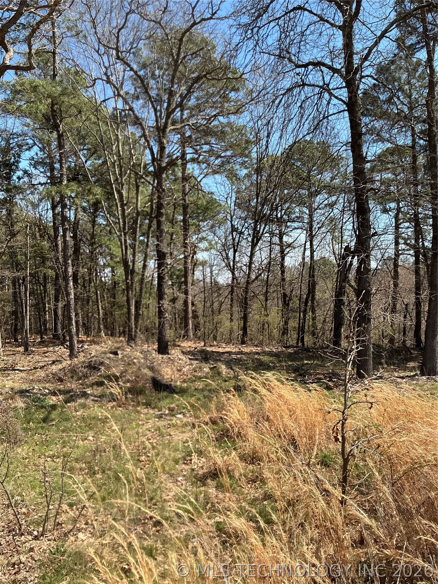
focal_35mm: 29
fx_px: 489
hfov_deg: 48.2
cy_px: 292
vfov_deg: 61.7
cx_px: 219
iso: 25
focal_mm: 3
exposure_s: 1/944
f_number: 1.8
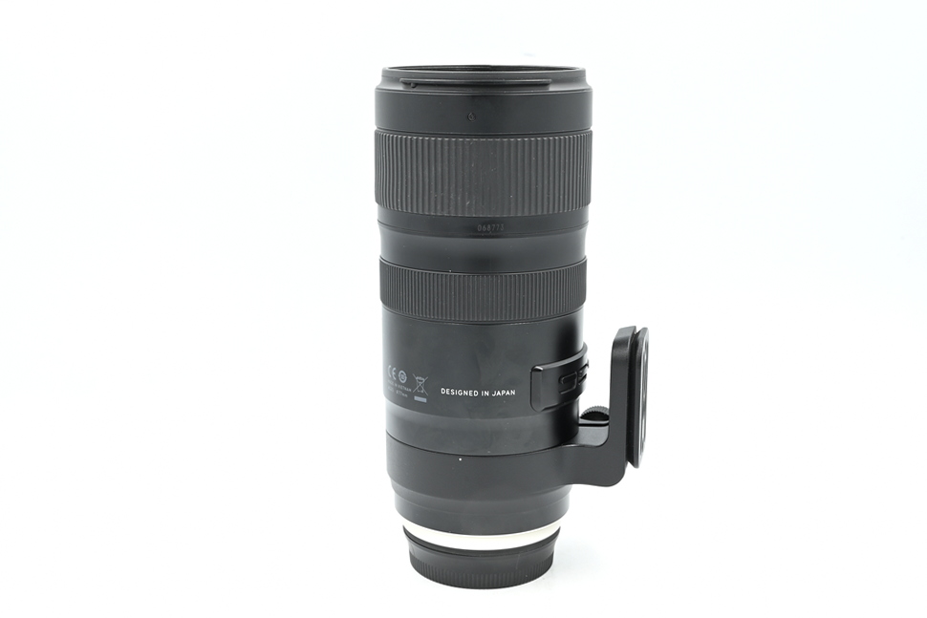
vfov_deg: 28.1
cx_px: 464
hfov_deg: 41.1
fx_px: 1236
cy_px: 309
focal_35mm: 48
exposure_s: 1/13
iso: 200
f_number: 14
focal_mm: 48
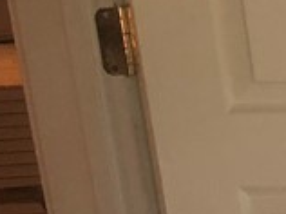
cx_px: 872
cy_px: 629
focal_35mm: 188
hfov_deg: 8.6
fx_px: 1551
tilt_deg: -14.2
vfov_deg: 7.1
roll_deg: +1.5
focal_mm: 3.99
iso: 40
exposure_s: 1/17
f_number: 1.8
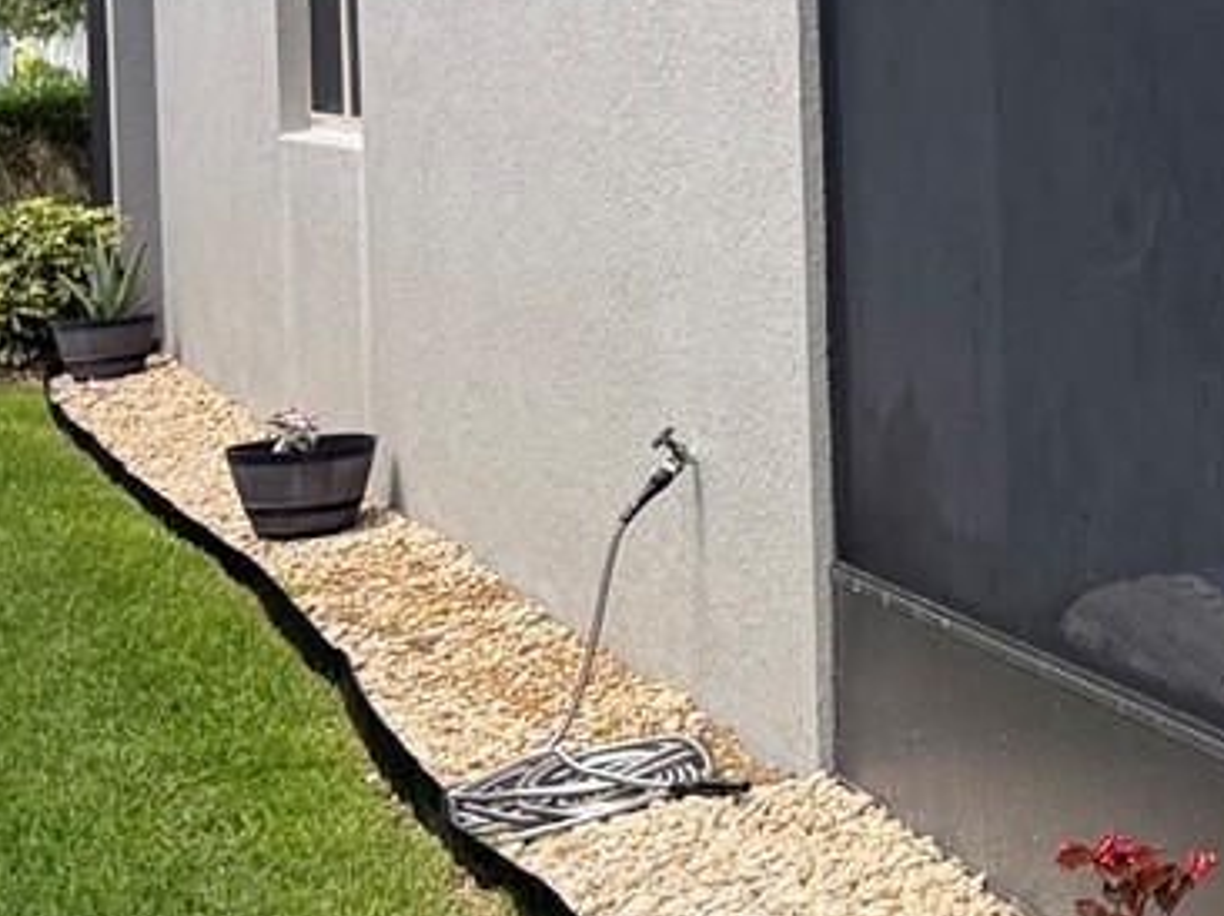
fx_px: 3710
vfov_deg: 13.9
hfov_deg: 16.0
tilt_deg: -0.2
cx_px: 2184
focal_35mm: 105
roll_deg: +1.9
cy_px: -20
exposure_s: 1/967
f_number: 1.78
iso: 100
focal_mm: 6.76
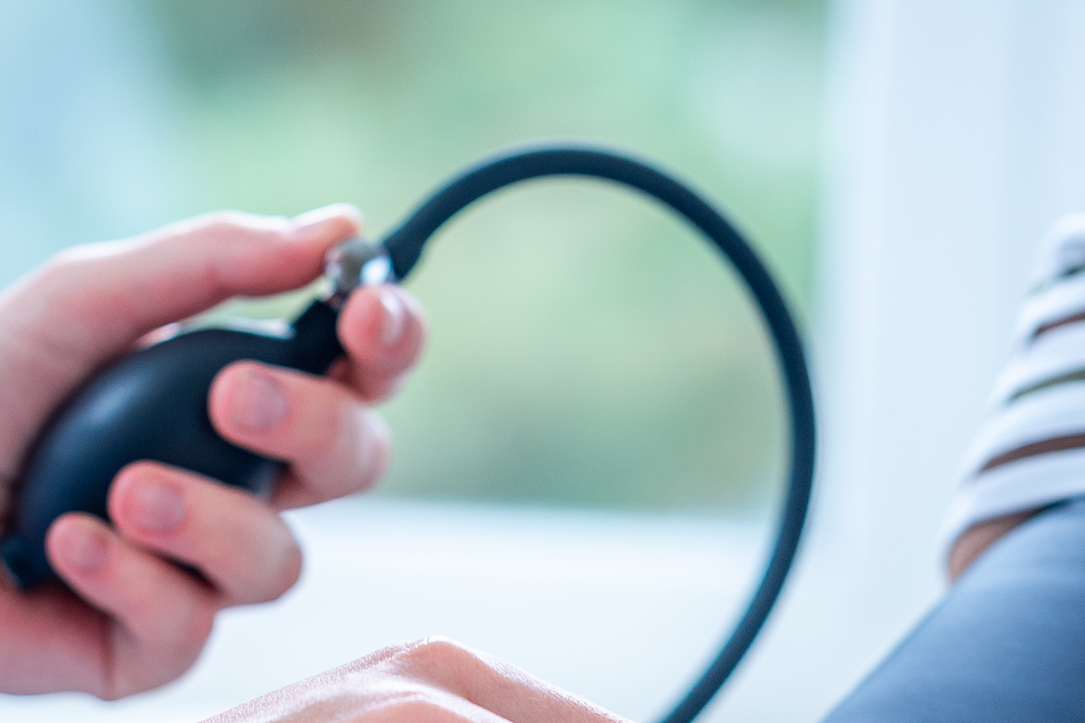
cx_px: 149
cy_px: 680
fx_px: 8198
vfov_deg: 5.0
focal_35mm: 272
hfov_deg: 7.6
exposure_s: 1/250
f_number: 2.8
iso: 400
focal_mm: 100
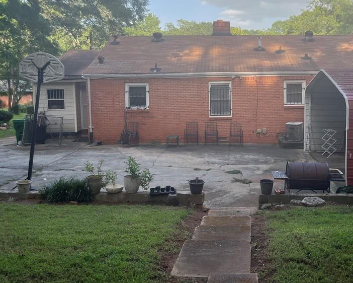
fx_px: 387
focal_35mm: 37
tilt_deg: -4.1
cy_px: 95
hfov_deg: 47.8
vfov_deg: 39.7
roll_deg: +0.6
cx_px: 249
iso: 50
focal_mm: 5.1
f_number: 1.6
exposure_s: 1/646
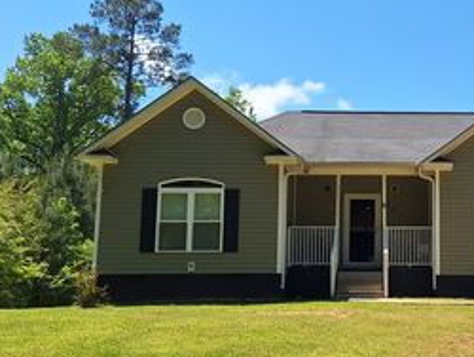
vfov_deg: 31.6
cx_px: 381
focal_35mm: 46
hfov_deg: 39.5
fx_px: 630
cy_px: 191
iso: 40
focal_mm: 5.54
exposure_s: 1/2262
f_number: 1.8
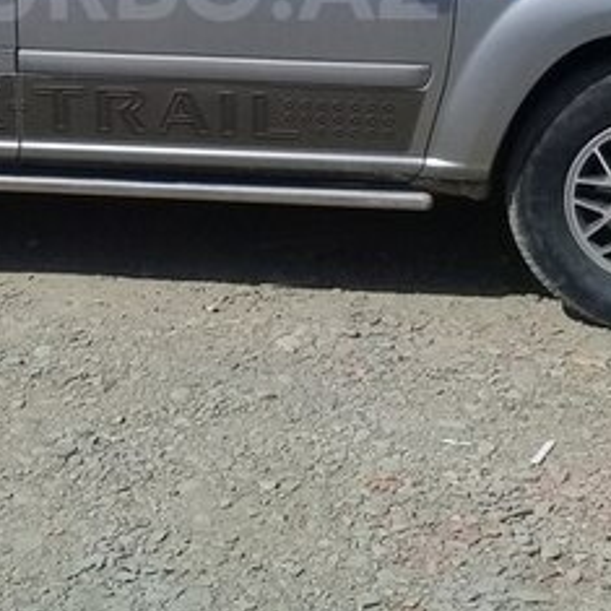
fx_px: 1538
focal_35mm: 77
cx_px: 172
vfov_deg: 21.6
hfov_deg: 22.3
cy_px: -20
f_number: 2.2
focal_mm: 3.3
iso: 50
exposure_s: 1/2123
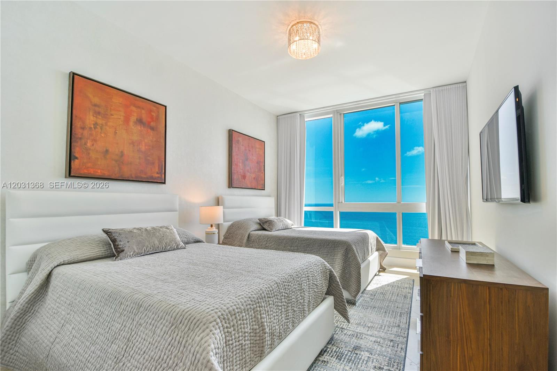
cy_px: 186
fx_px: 232
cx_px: 278
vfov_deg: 77.3
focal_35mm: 15
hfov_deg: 100.4
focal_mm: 10
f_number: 4.5
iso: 250
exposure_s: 1/160
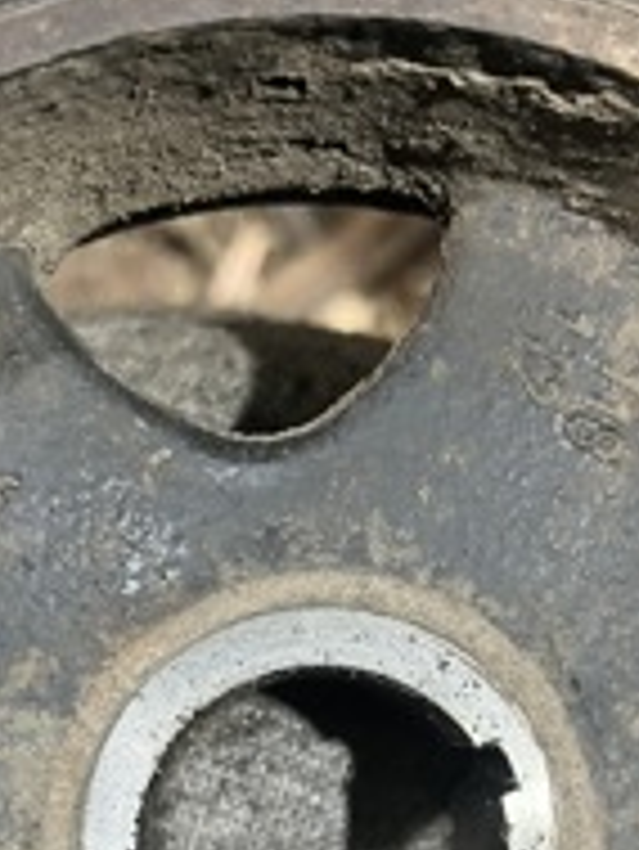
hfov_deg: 22.3
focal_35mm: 66
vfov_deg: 28.3
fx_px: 1623
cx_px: 302
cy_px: 760
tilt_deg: -83.5
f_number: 1.6
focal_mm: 5.1
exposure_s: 1/32
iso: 640
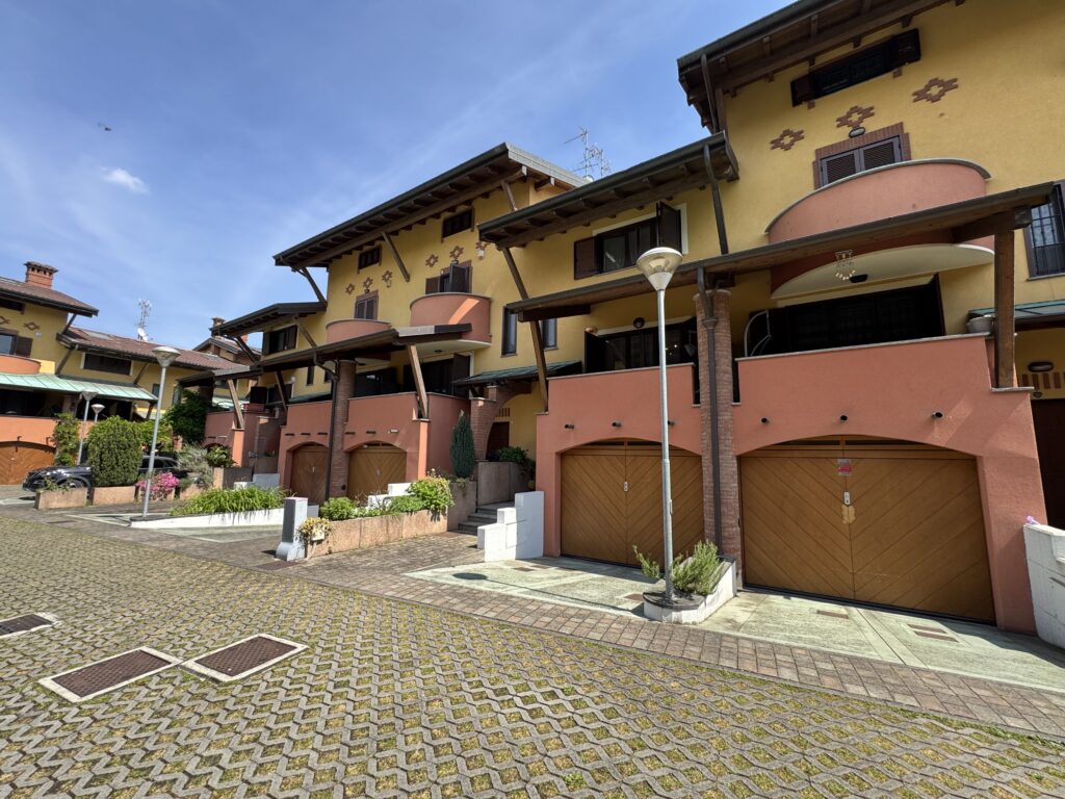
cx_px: 532
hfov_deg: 102.1
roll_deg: -0.1
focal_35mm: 14
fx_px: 431
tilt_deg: +7.1
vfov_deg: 85.7
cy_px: 400
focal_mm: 2.22
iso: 40
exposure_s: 1/467
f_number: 2.2
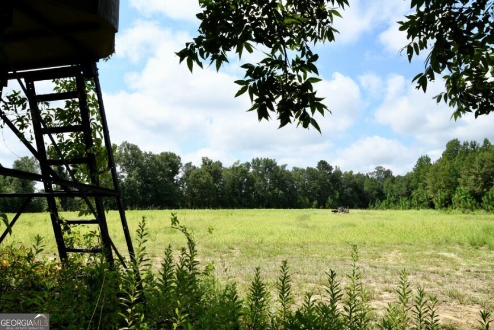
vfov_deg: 47.9
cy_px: 165
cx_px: 247
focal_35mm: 27
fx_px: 370
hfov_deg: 67.4
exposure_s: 1/800
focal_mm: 18
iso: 400
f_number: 8
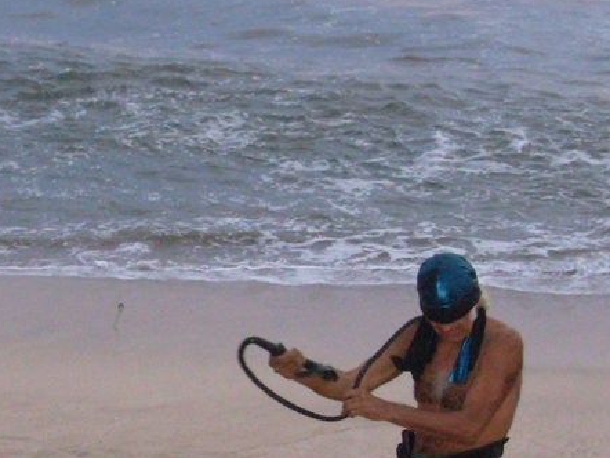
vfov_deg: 10.7
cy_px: 332
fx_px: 2451
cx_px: 81
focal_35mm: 139
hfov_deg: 14.1
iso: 200
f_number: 3.4
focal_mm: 10.5
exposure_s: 1/166
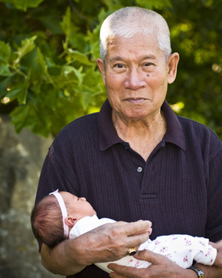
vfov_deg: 10.3
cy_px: 121
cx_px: 111
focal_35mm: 188
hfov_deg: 8.2
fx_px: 1543
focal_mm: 110
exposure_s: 1/60
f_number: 4.5
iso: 200
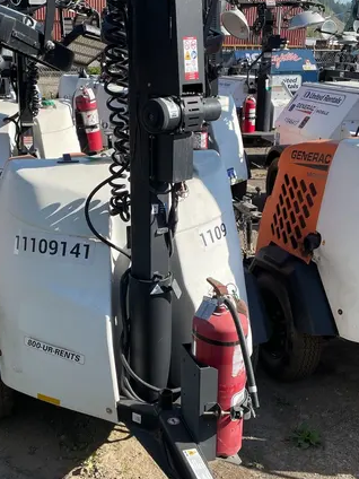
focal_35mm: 45
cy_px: 255
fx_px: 622
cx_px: 139
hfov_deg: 32.1
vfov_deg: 42.1
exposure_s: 1/1984
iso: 32
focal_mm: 4.2
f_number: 1.6
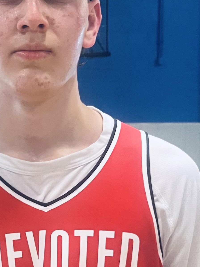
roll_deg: +0.3
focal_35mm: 88
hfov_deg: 16.5
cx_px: 5
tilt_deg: -12.6
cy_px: 297
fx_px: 678
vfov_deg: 21.1
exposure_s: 1/60
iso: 160
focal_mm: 5.1
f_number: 1.6
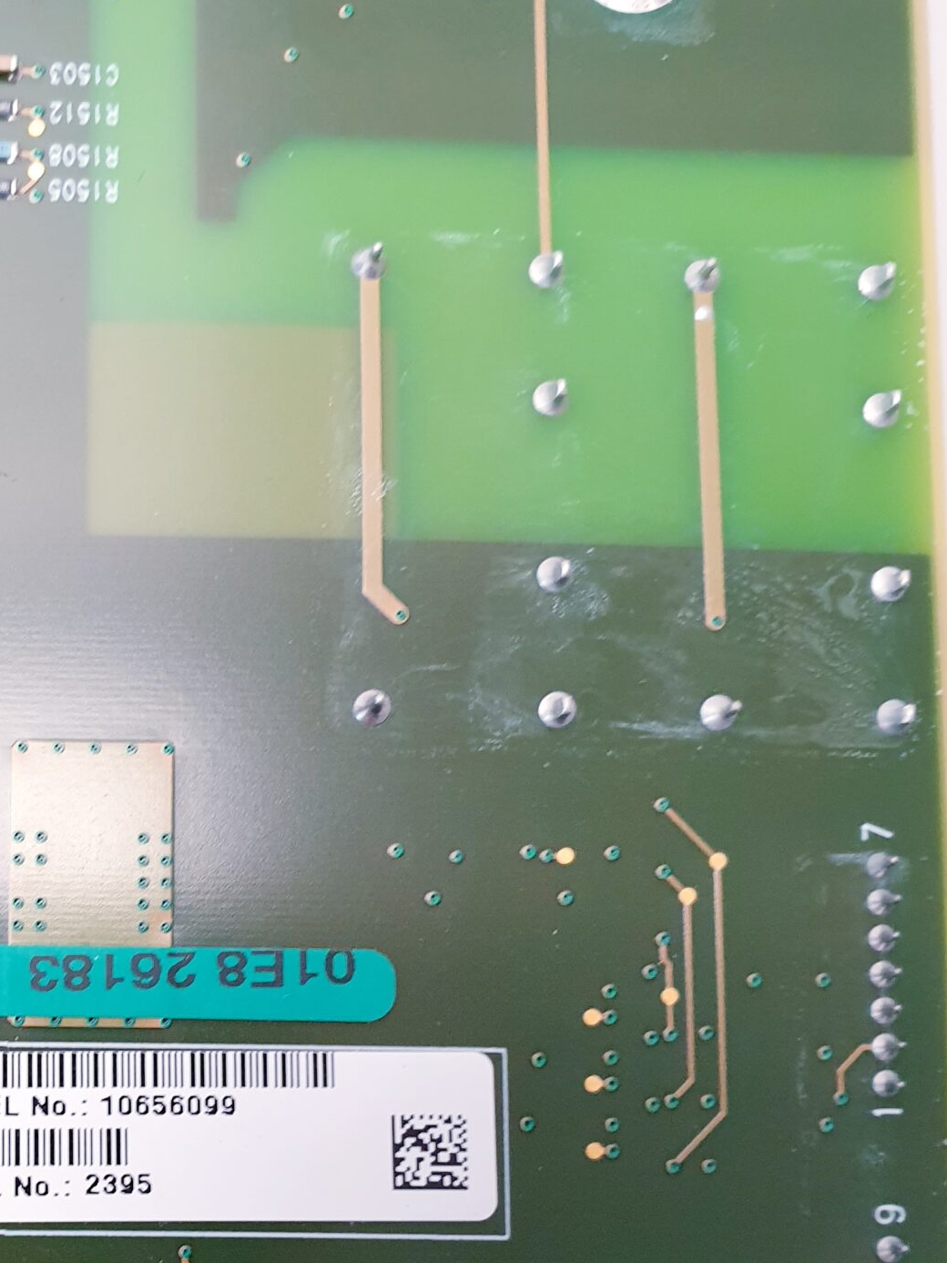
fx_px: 1751
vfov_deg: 38.8
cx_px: 81
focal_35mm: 48
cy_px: 912
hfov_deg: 29.0
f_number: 2.4
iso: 160
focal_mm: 4.3
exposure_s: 1/50
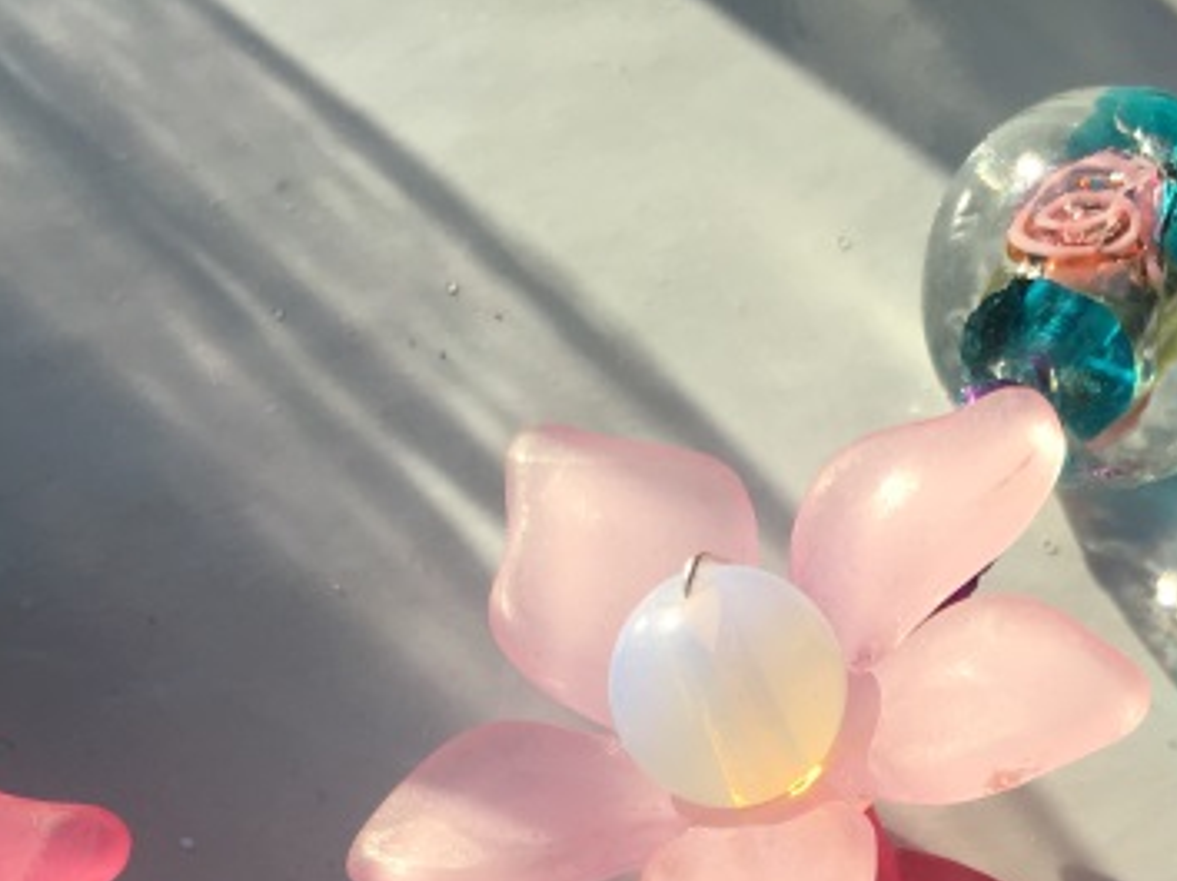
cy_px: 1233
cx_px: 831
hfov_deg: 23.7
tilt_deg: -70.1
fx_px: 2786
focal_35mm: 82
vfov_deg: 16.7
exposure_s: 1/620
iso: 25
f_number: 2.2
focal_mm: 4.15
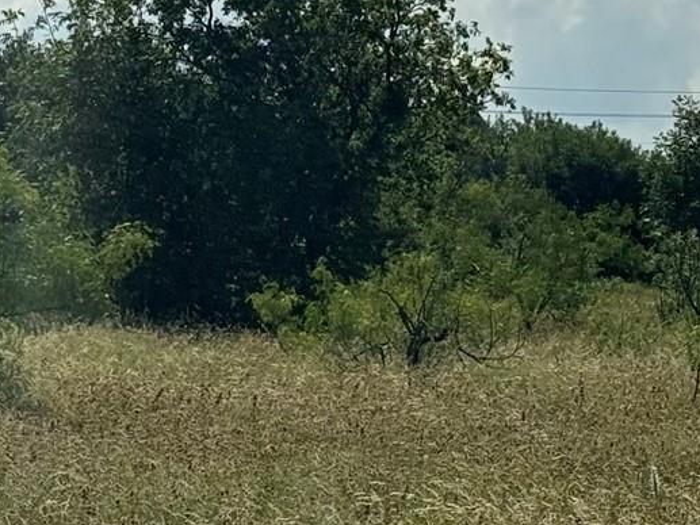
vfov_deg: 7.8
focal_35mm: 190
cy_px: 170
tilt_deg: +1.0
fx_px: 3843
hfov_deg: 10.4
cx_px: 577
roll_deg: -0.4
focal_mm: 6.76
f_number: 1.78
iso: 64
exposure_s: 1/15385
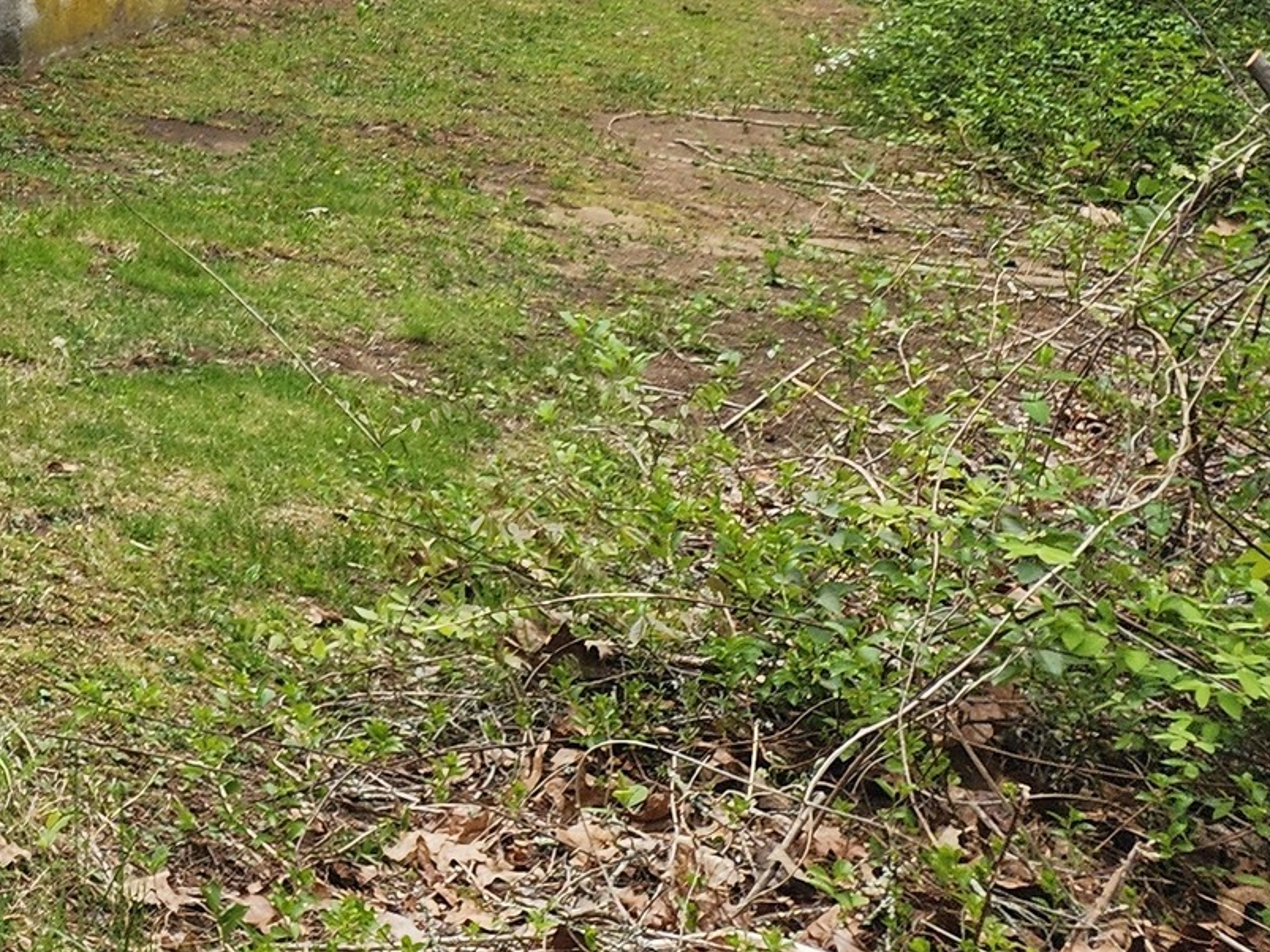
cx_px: -1137
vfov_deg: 15.2
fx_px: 3228
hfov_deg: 17.3
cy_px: -595
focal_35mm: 88
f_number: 1.8
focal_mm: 6.4
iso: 12
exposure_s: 1/267
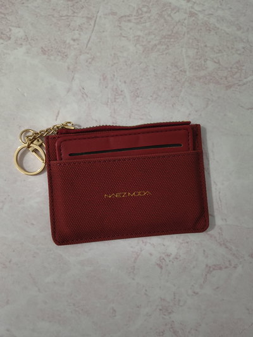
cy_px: 168
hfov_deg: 56.8
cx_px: 126
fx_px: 234
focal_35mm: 24
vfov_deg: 71.6
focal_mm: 5.56
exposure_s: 1/50
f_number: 1.8
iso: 612
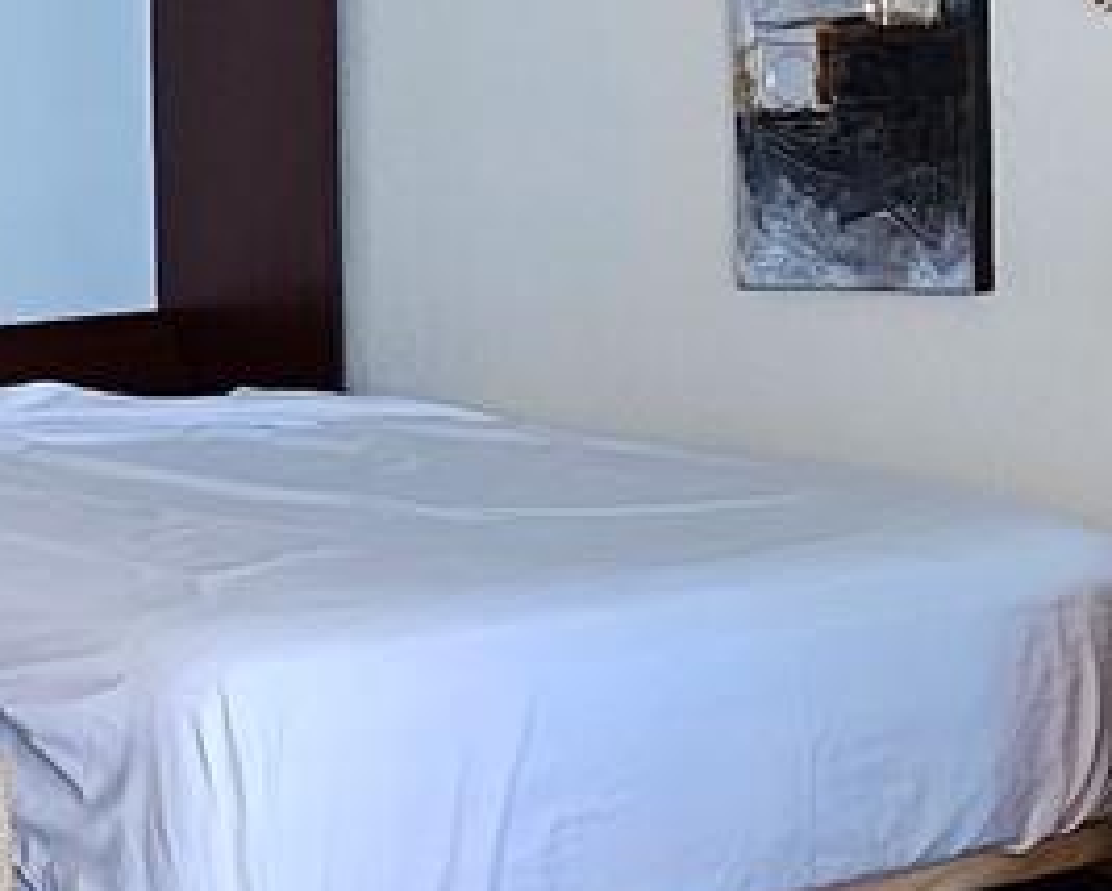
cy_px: 296
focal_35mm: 76
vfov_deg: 20.1
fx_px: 2503
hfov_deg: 21.8
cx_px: -450
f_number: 2.2
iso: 50
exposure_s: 1/134
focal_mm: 2.2
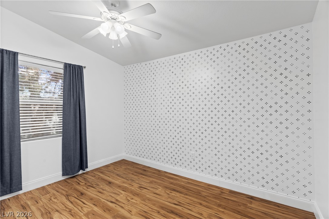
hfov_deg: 93.3
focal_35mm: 17
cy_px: 110
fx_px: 155
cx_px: 164
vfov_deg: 70.4
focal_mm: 17
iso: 400
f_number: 8
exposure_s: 1
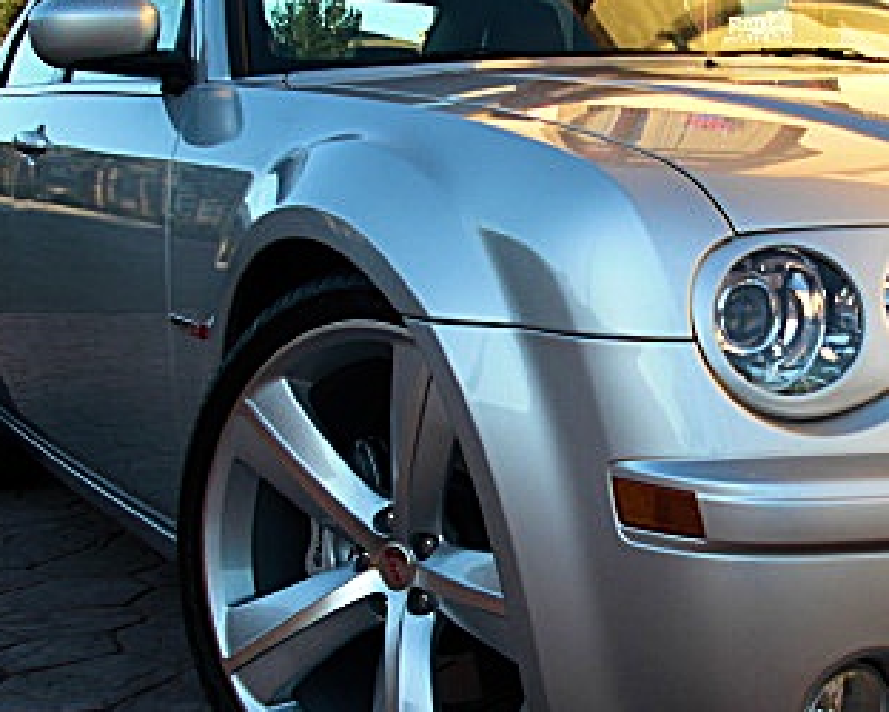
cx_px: 755
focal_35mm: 72
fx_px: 1896
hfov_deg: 25.8
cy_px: 399
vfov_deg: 21.3
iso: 50
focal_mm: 6.3
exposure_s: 1/125
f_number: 2.8
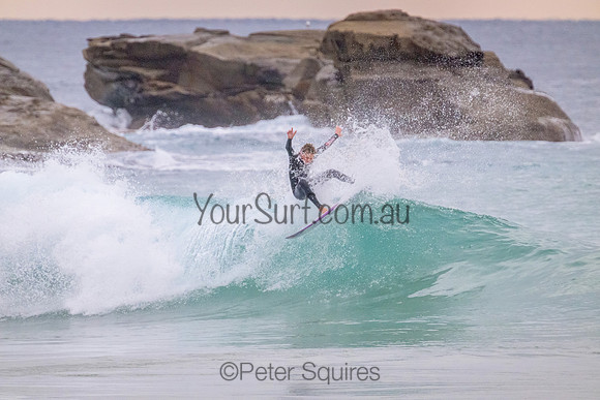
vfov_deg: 1.7
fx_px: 13336
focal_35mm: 800
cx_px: 300
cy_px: 200
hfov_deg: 2.6
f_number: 11
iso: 7200
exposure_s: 1/1250
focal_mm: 800
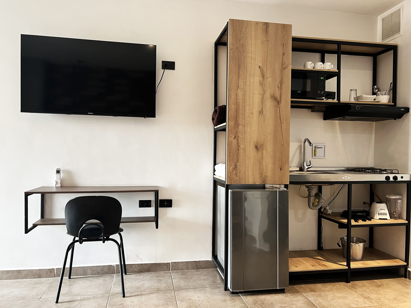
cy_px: 154
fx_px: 309
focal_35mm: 26
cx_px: 206
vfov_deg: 53.1
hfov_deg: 67.3
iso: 200
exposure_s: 1/60
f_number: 1.5
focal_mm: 5.7
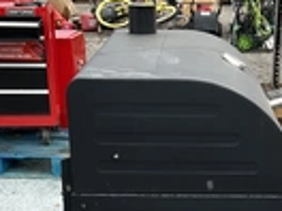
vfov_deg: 15.9
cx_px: 197
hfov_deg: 22.1
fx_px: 717
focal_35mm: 88
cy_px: 275
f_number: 1.8
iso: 25
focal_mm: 3
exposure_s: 1/122
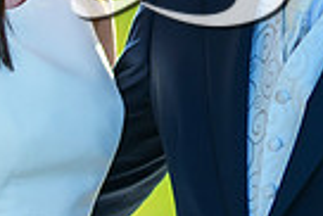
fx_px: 3871
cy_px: -85
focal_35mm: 431
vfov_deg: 3.2
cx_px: 132
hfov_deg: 4.8
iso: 200
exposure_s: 1/1600
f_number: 1.6
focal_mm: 85
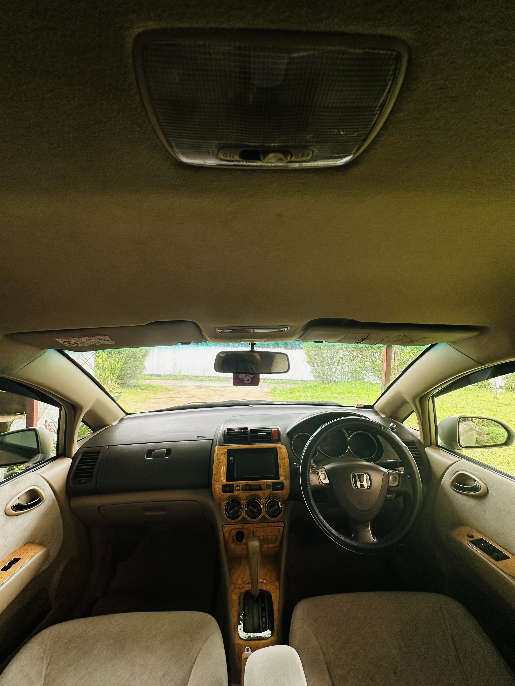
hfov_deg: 85.7
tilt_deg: +1.4
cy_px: 343
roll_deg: -3.9
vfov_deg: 102.1
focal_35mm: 14
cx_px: 258
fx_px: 278
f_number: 2.2
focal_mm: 2.22
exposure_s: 1/99
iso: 100
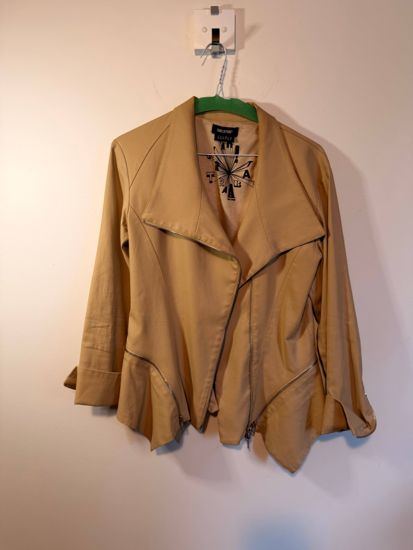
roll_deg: -0.8
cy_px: 275
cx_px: 206
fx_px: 382
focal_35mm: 24
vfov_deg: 71.6
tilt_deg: -9.7
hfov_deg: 56.8
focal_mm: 6.76
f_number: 1.78
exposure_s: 1/60
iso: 125
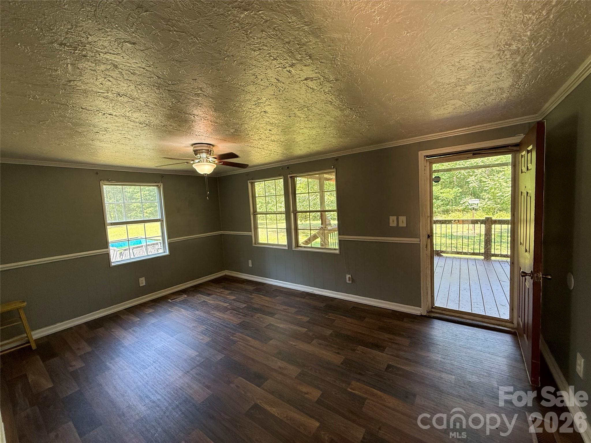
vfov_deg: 85.7
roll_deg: +3.2
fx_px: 239
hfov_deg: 102.1
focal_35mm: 14
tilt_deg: -4.8
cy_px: 222
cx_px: 296
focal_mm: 2.22
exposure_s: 1/99
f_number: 2.2
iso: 160
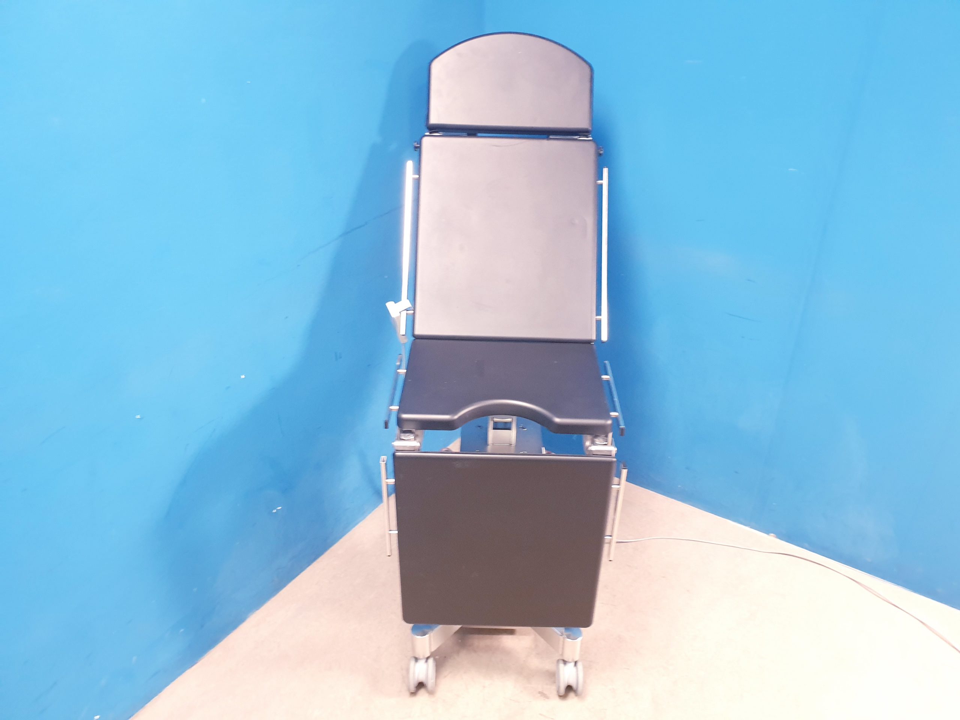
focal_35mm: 26
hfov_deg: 67.3
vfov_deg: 53.1
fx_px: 721
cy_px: 360
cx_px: 480
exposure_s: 1/25
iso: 320
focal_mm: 4.3
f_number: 2.4
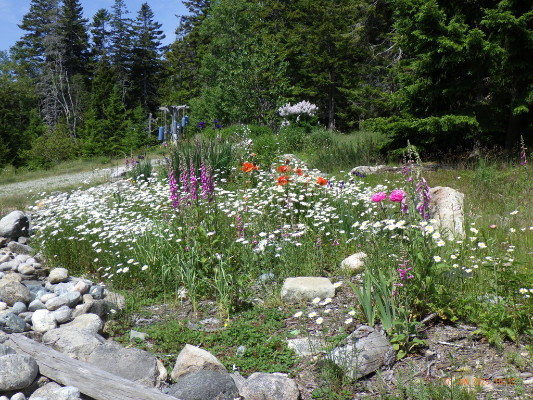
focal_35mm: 42
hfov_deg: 44.8
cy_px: 200
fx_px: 647
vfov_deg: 34.3
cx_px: 266
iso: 125
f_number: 5
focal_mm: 7.5
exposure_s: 1/500
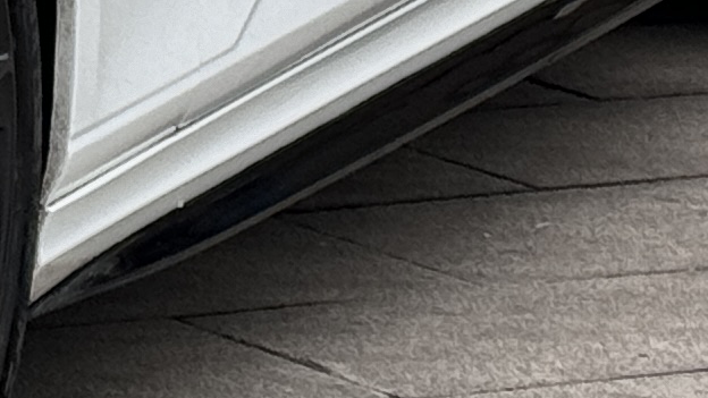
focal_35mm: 338
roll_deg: -0.7
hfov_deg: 6.1
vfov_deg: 3.5
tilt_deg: -3.0
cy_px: -773
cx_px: -944
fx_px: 6345
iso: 64
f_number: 1.78
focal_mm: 6.76
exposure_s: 1/913
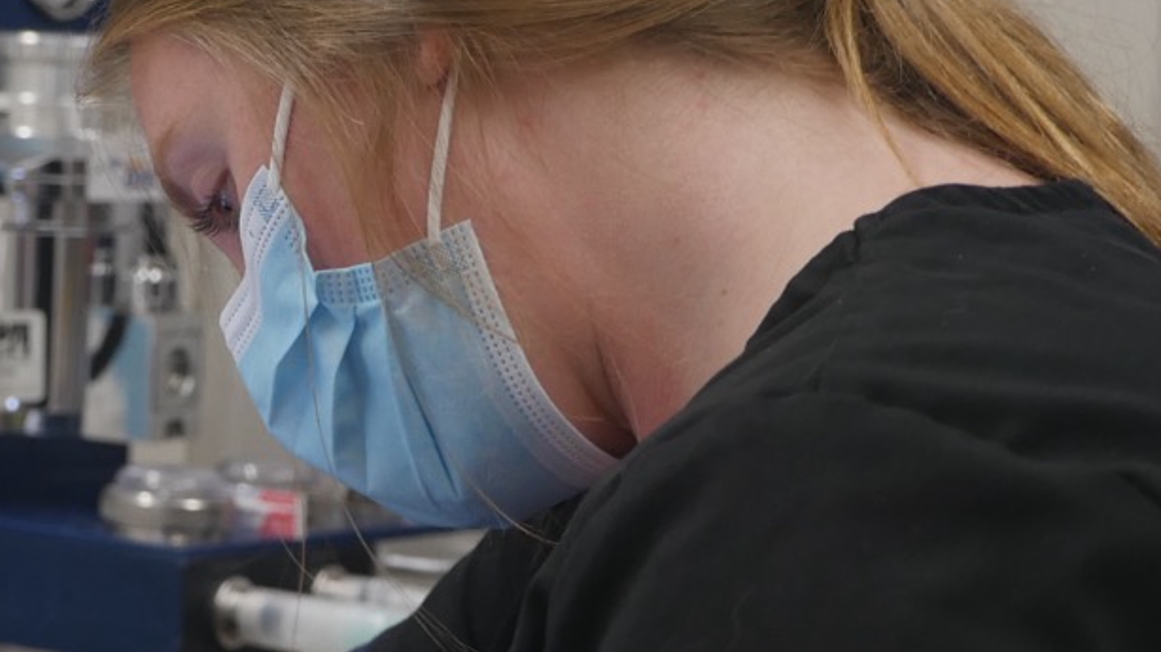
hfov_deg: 14.9
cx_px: 72
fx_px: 4370
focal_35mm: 142
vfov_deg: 8.5
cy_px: 565
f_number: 2.8
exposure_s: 1/60
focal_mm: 25
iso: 400
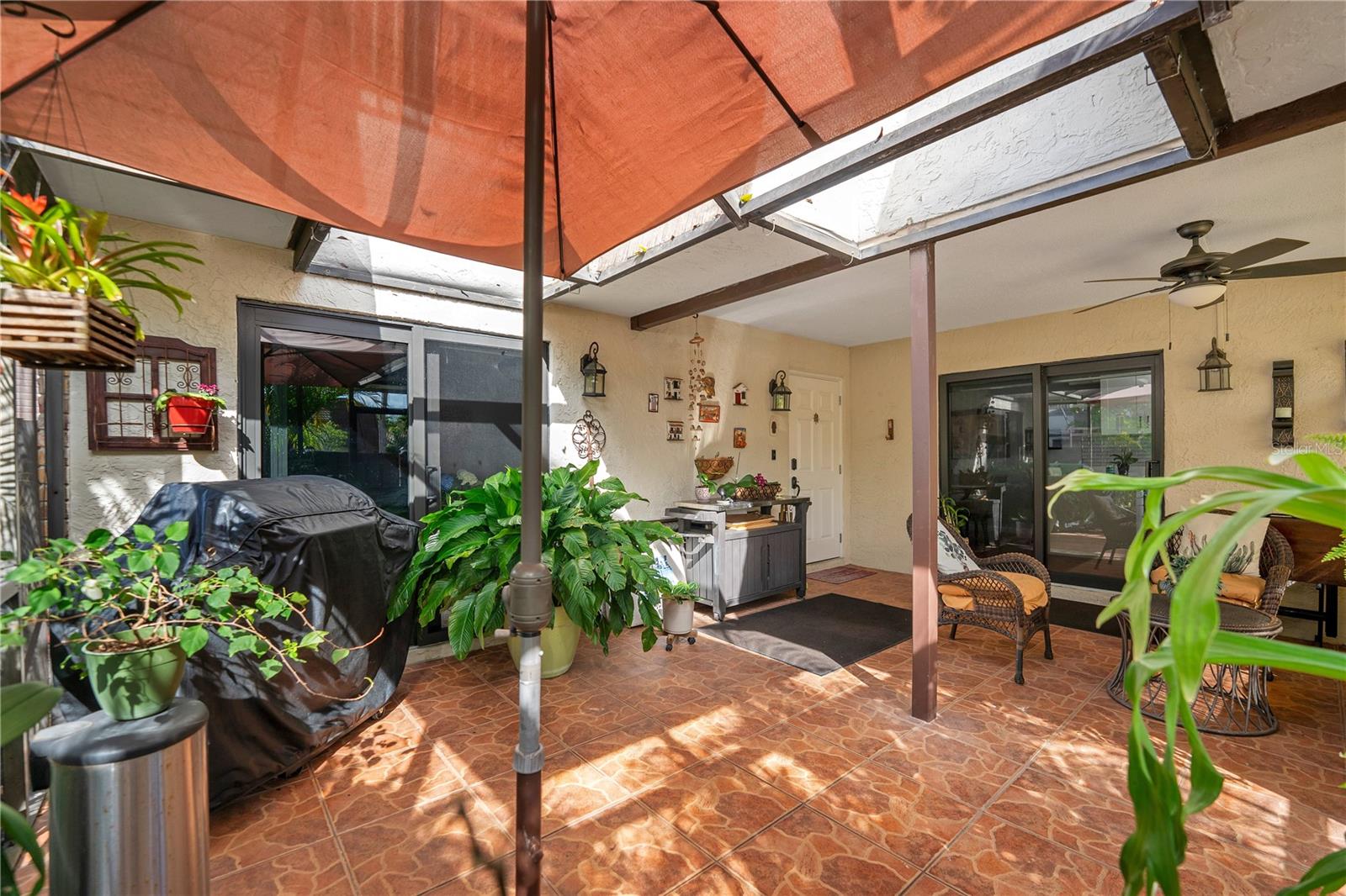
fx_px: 523
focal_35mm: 14
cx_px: 673
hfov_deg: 104.3
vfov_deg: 81.2
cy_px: 448
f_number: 4
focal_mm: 14
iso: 200
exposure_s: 1/160
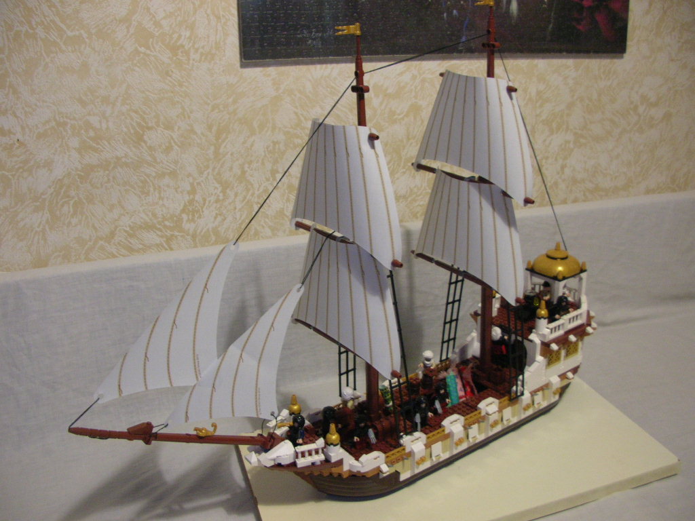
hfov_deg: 52.6
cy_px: 260
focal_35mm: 35
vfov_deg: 40.7
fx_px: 703
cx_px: 348
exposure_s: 1/5.9
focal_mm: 5.8
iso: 130
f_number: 2.8
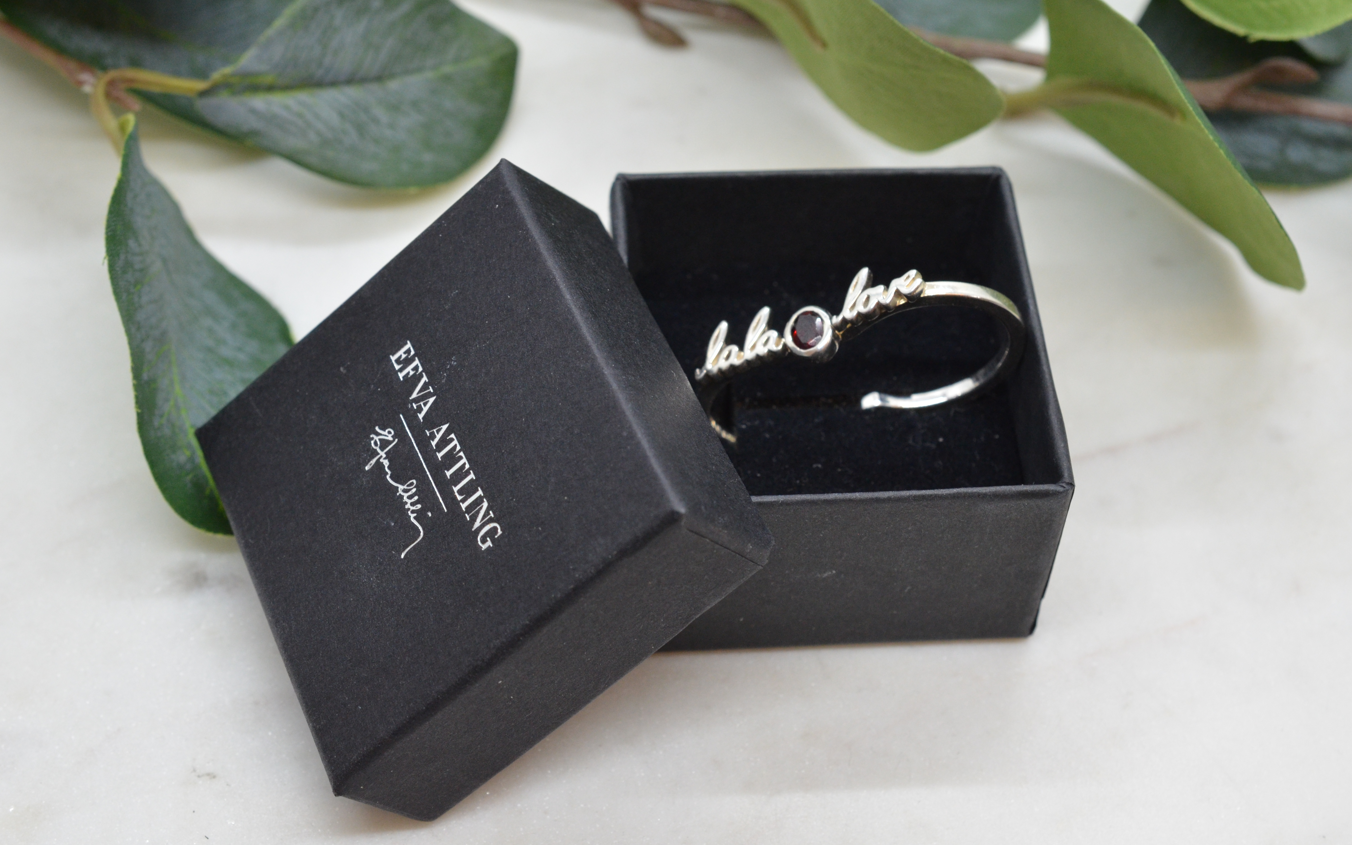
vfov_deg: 21.0
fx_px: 2285
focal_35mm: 62
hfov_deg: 33.0
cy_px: 394
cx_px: 670
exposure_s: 1/125
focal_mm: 40
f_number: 9
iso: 1000
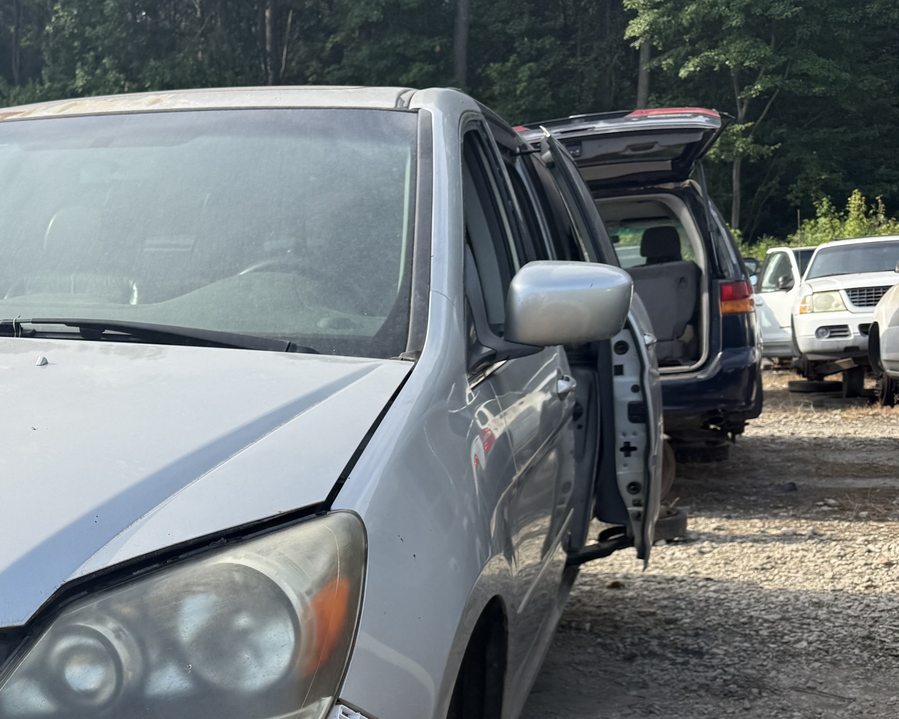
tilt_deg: -10.1
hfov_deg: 36.3
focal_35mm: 48
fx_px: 1277
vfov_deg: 30.9
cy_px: 539
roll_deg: +2.7
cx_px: 85
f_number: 1.78
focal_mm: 6.76
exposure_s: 1/2232
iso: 80
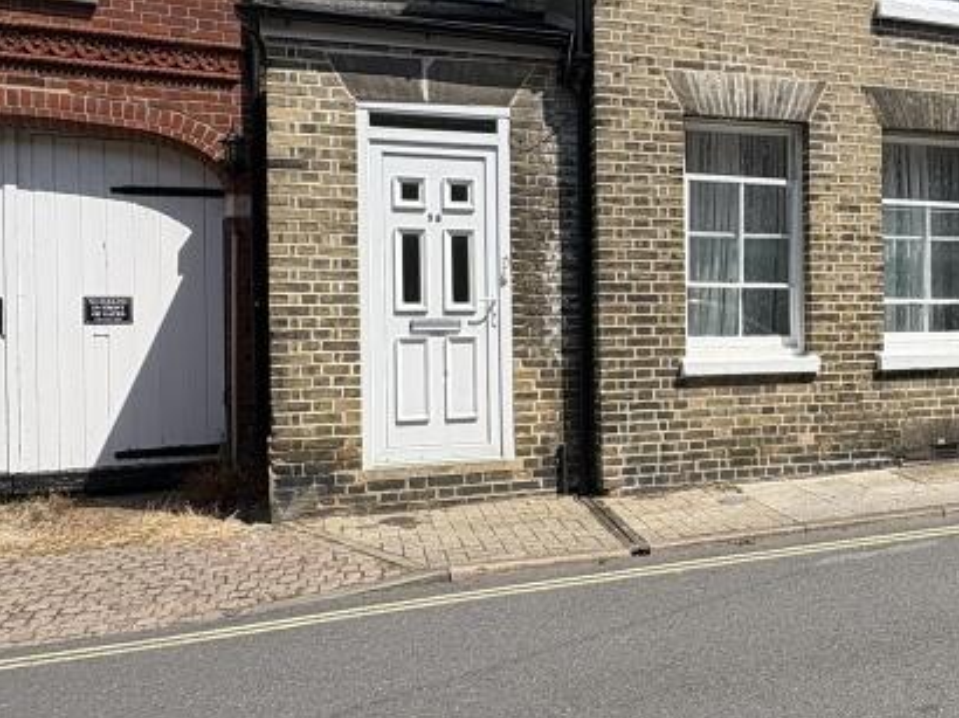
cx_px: 741
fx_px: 969
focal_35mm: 35
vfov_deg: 40.6
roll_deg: +2.4
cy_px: 332
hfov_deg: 50.1
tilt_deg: +1.0
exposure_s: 1/2415
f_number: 2.2
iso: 50
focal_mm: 2.22
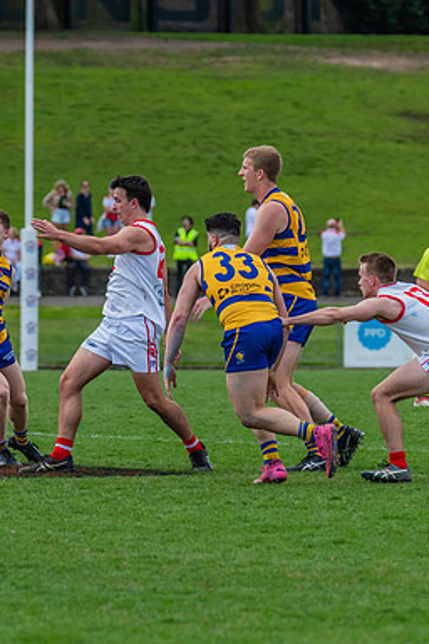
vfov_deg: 5.5
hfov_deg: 3.6
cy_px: 277
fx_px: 6738
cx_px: 148
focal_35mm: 377
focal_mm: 220
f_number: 6.3
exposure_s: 1/1600
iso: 800
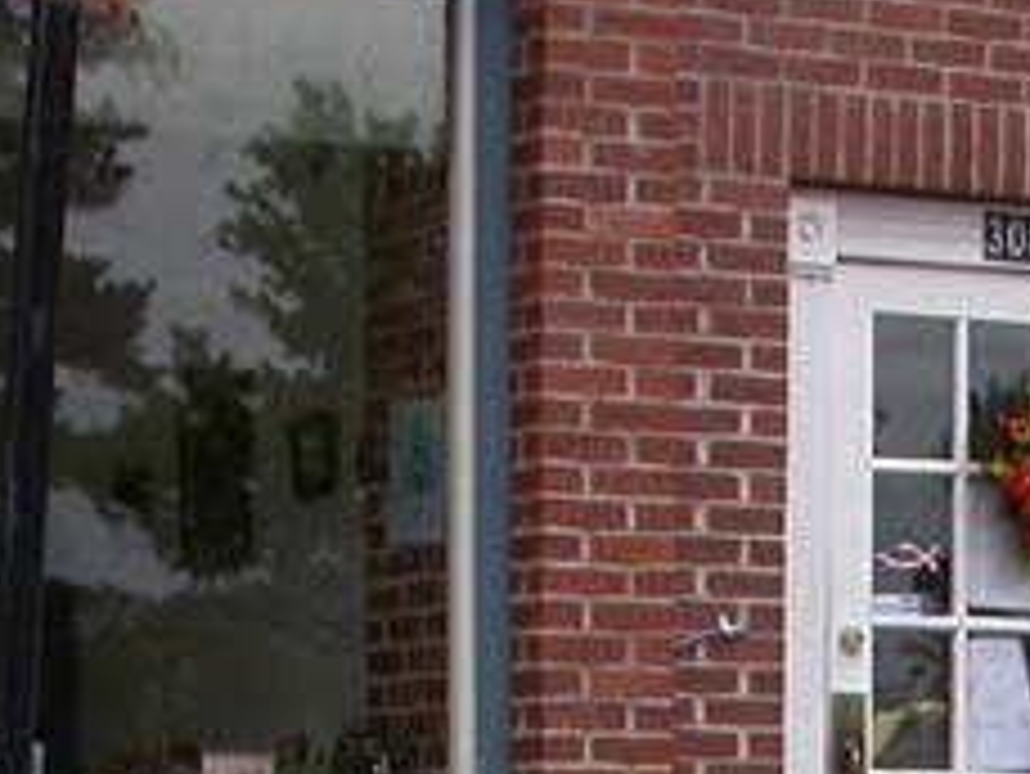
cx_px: 1349
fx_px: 5061
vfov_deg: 8.2
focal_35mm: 170
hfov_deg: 11.3
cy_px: 1665
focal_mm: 7.85
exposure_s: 1/141
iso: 100
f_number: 5.3
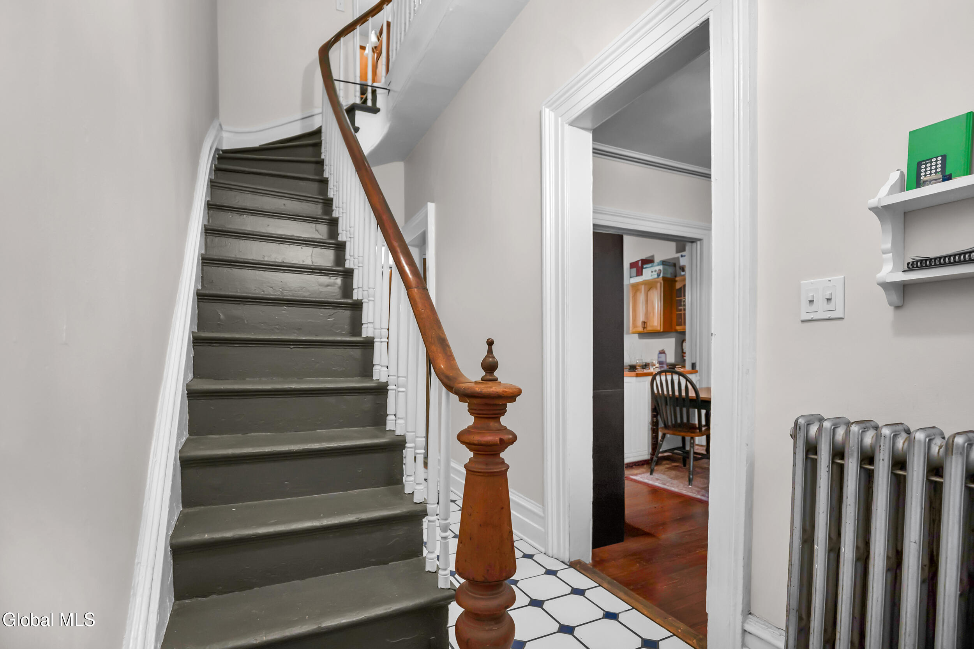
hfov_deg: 96.7
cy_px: 324
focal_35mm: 16
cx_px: 487
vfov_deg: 73.8
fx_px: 433
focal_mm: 16
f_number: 4
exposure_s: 1/25
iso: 250
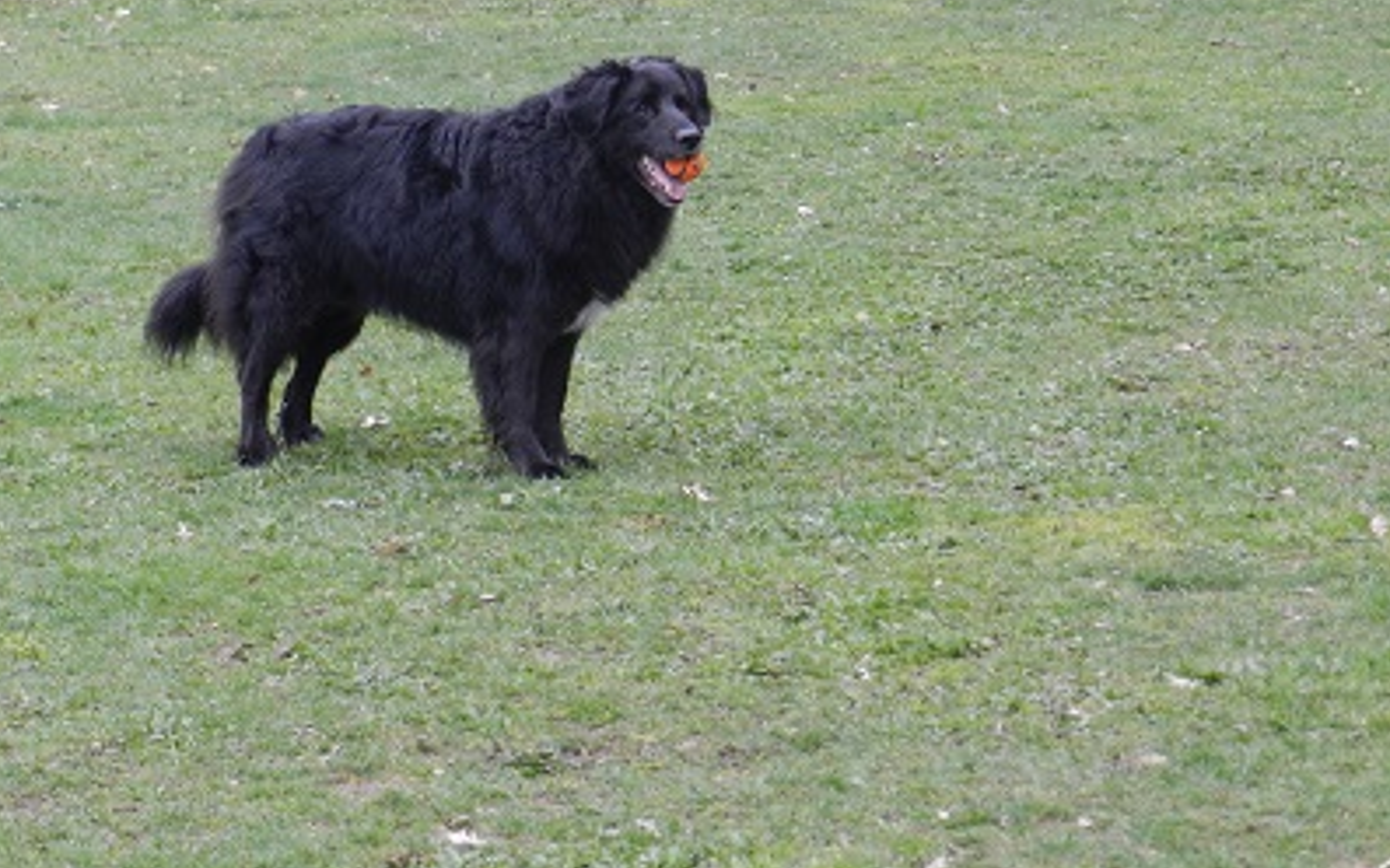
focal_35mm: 155
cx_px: 693
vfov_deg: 8.5
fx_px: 5871
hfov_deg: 13.5
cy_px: 350
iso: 400
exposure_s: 1/80
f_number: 5.1
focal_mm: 25.7
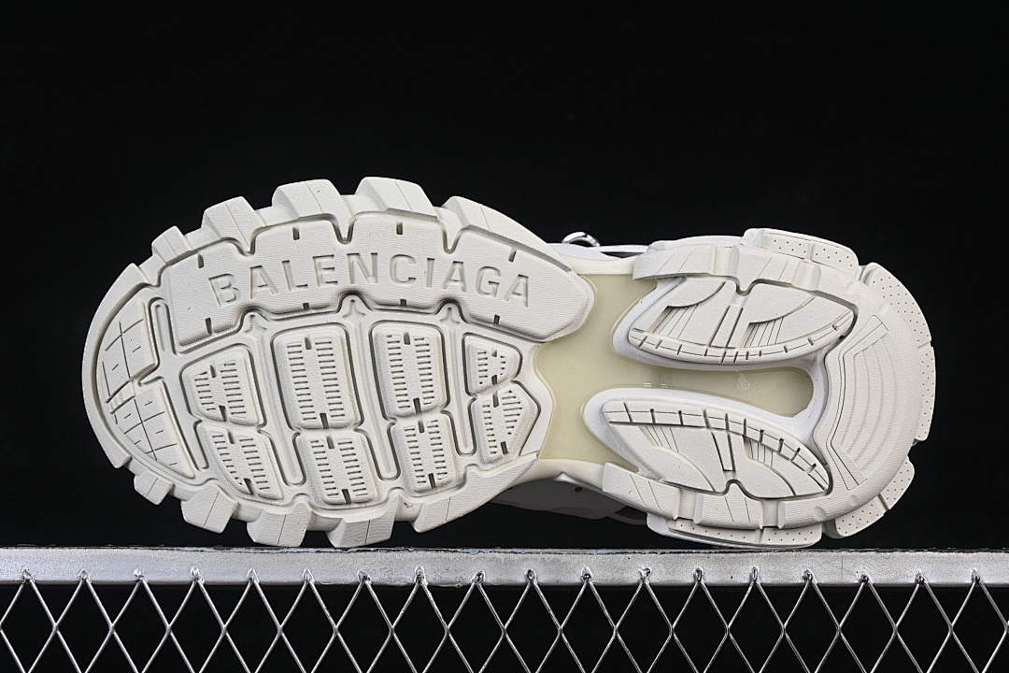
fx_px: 2102
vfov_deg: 18.2
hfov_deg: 27.0
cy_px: 336
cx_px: 504
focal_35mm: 75
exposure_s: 1/80
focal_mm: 50
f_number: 8
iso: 160
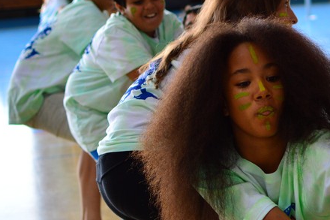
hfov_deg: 16.5
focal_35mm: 122
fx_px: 1119
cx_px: 303
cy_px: 127
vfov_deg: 11.2
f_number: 1.8
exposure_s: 1/400
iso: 160
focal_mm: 35
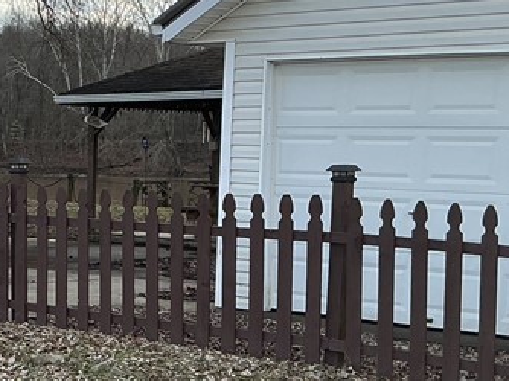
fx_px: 1308
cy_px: 261
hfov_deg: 20.6
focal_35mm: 89
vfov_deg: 16.5
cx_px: -94
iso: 25
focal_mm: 3
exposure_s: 1/770
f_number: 1.8
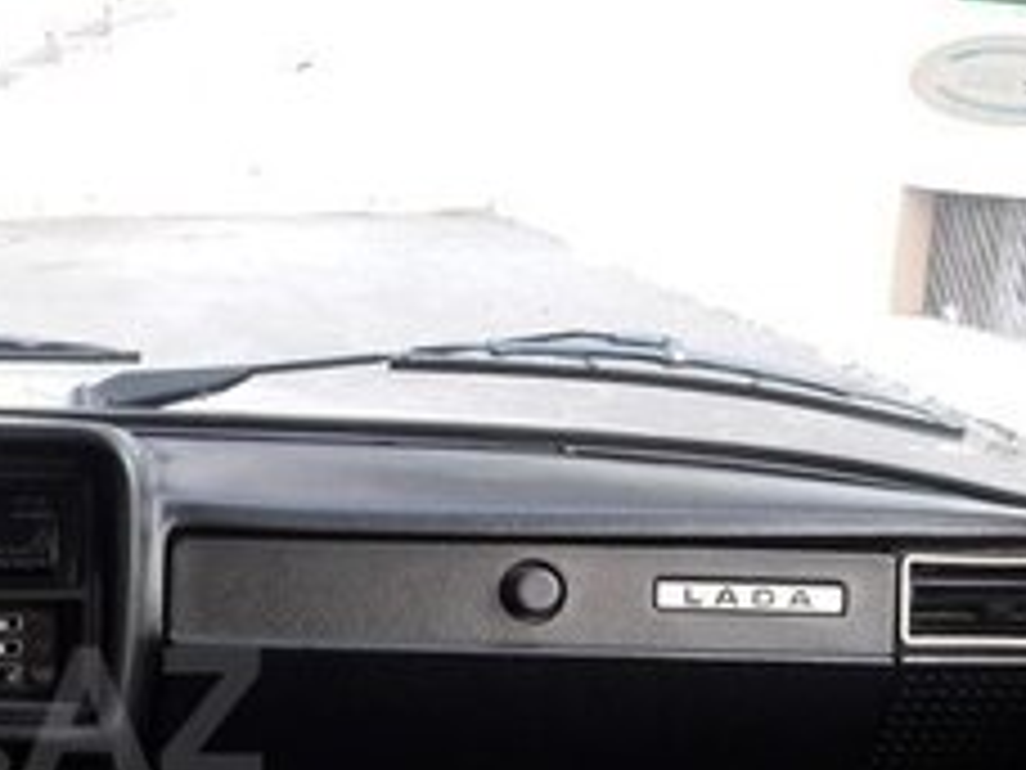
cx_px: -198
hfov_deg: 22.3
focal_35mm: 81
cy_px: 714
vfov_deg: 17.9
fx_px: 2401
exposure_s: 1/33
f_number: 1.9
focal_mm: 3.7
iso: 64
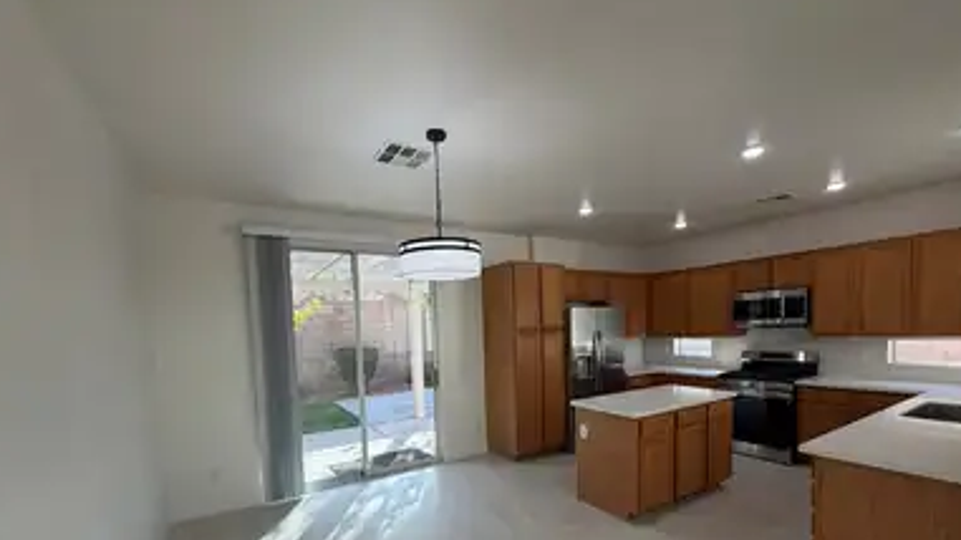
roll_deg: +2.4
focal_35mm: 16
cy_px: 356
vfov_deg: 65.4
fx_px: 408
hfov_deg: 99.4
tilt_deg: -3.8
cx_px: 474
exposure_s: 1/120
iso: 50
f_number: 2.2
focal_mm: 2.22
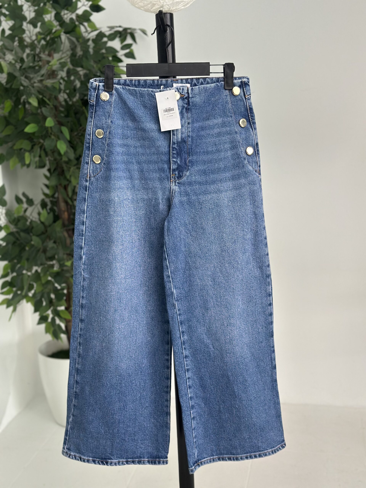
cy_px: 244
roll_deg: +1.9
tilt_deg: -10.8
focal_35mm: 48
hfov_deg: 30.3
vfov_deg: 39.7
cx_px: 183
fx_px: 677
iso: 200
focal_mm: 6.86
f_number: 1.78
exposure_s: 1/100
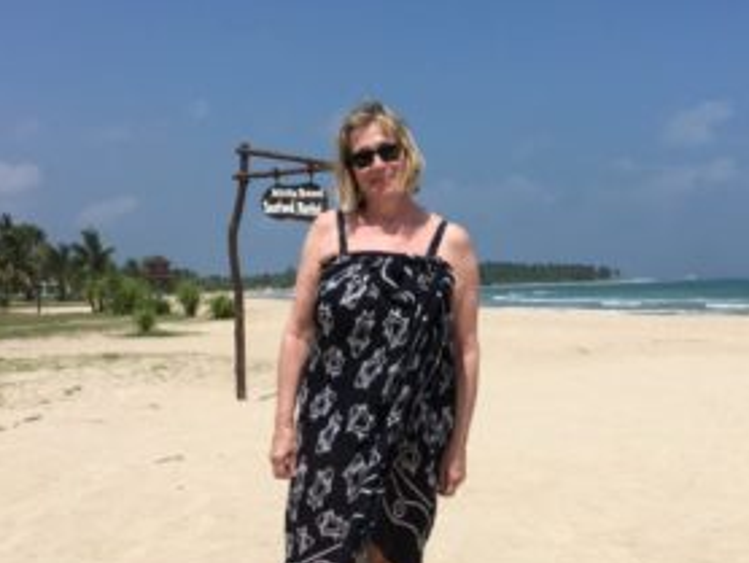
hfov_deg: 40.1
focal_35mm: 47
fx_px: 1018
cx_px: 471
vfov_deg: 30.9
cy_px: 280
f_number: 2.2
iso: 25
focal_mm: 4.15
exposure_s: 1/2747
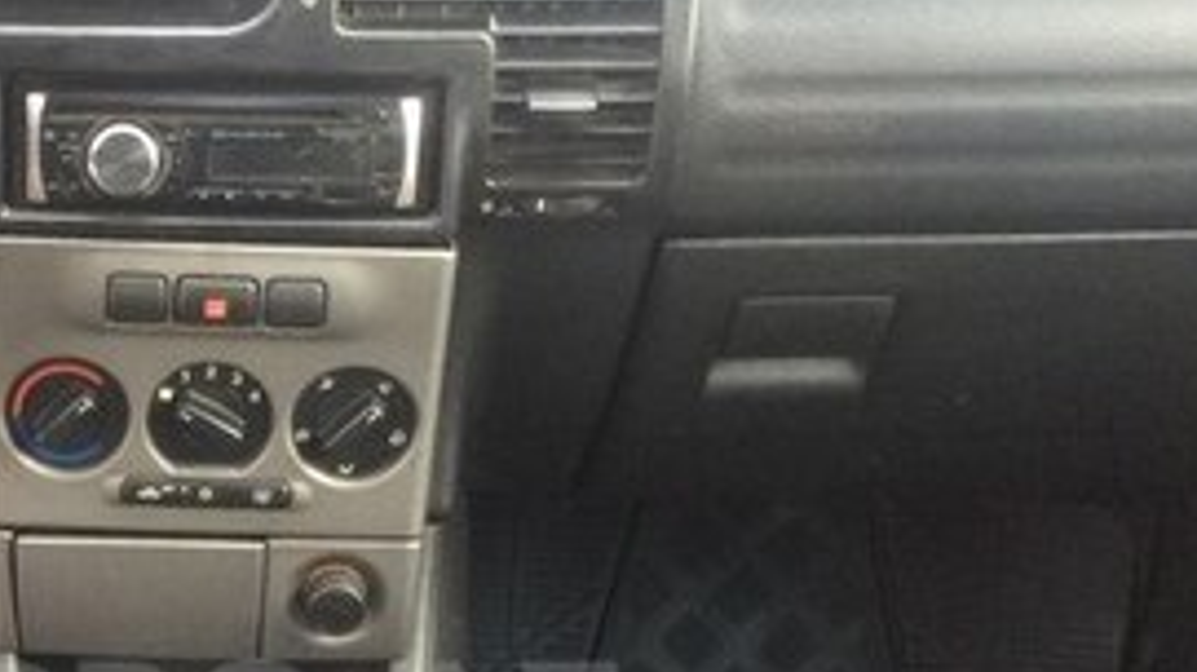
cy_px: 727
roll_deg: -0.4
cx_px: 168
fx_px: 2442
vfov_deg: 15.3
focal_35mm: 77
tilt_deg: -42.6
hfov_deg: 26.8
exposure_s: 1/33
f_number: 2.2
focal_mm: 4.15
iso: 64
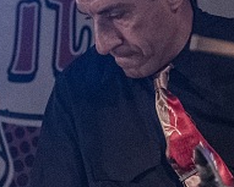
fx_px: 3167
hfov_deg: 4.2
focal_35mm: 457
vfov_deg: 3.4
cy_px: 110
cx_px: 214
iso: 1600
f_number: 2.8
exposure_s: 1/160
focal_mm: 86
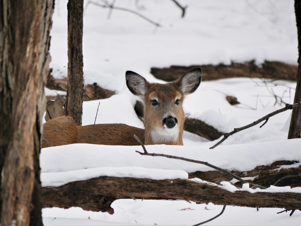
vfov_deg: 2.5
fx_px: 5219
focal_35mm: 600
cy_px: 113
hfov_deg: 3.3
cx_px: 150
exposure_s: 1/500
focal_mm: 300
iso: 500
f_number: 6.3
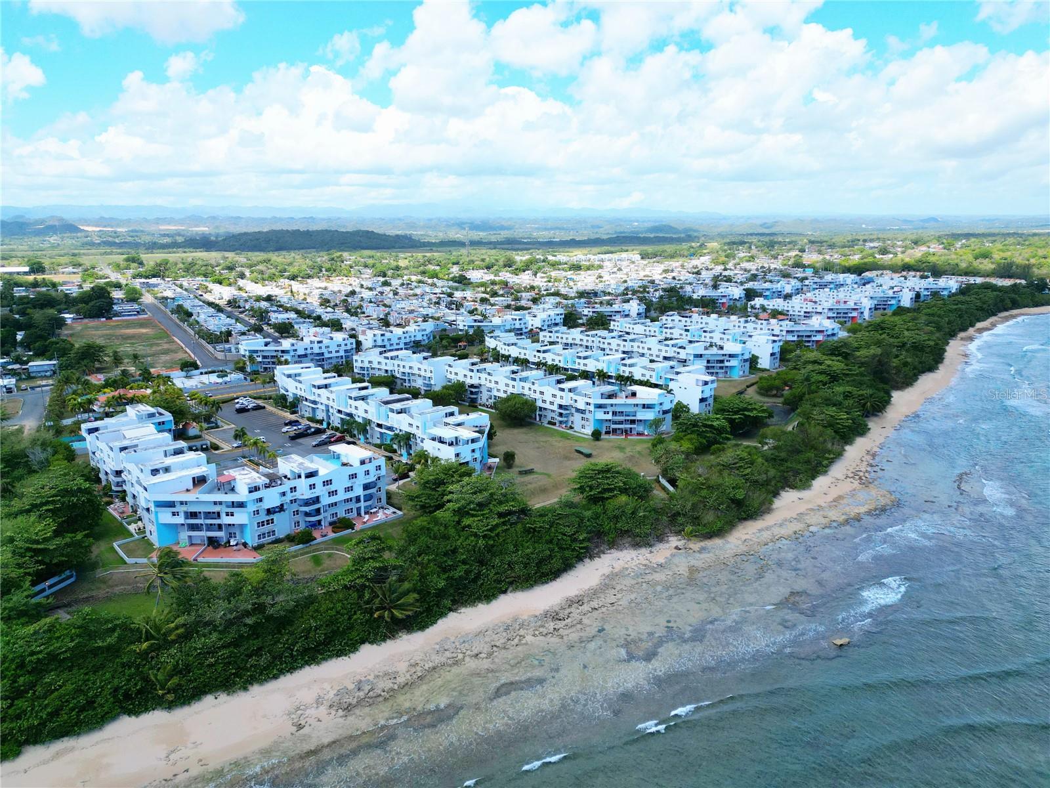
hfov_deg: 71.6
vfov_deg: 56.8
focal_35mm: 24
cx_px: 525
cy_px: 394
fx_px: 728
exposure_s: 1/3333
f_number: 1.7
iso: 130
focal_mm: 6.72
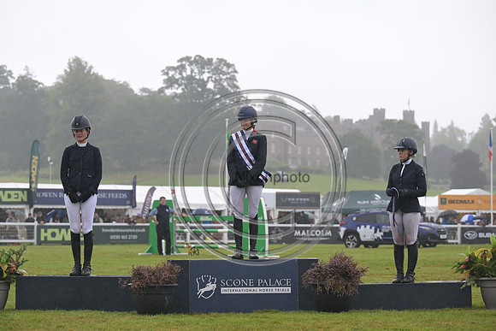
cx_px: 248
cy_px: 166
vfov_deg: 12.5
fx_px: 1516
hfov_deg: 18.6
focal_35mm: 110
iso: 1000
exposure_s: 1/1250
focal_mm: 110
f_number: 4.5
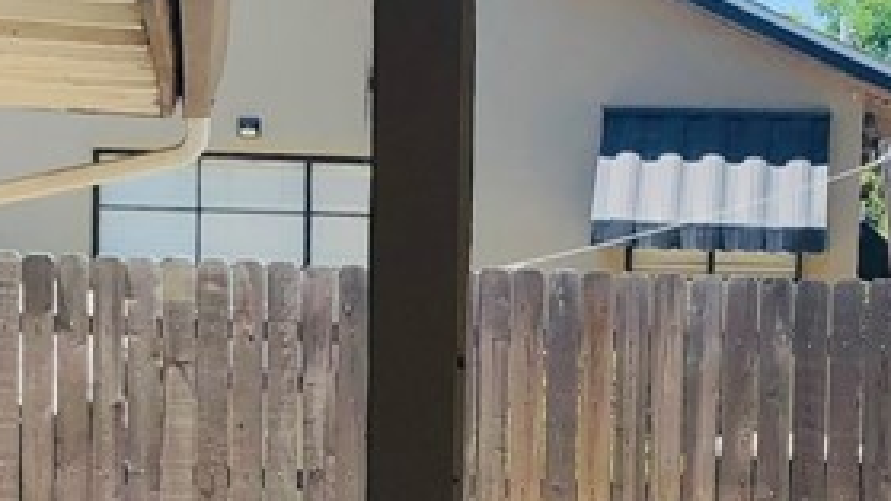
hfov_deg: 19.0
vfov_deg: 10.7
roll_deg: -0.5
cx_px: 636
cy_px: 555
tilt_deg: -4.2
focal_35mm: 112
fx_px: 2646
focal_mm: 3.99
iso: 20
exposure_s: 1/991
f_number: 1.8
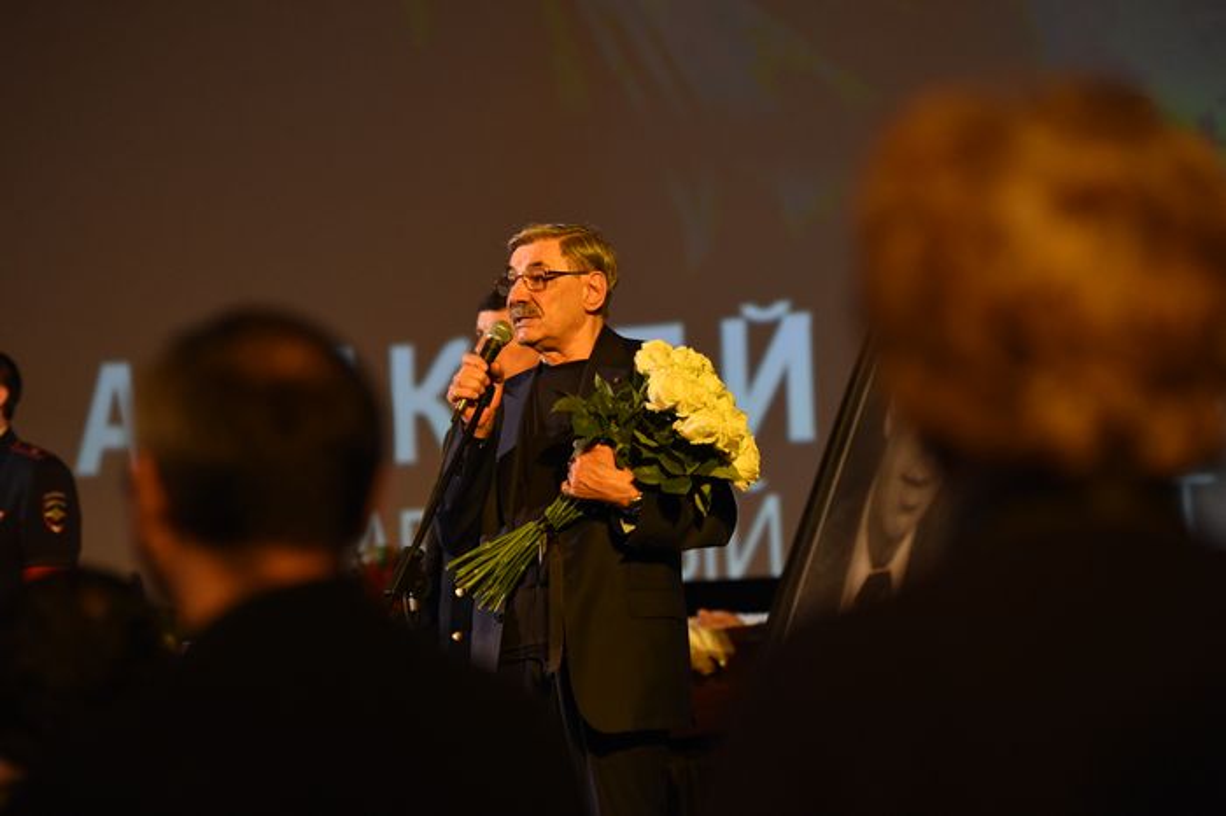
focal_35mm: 116
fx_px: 3948
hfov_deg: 17.6
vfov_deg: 11.8
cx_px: 613
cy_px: 408
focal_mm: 116
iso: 5000
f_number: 3.2
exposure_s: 1/500
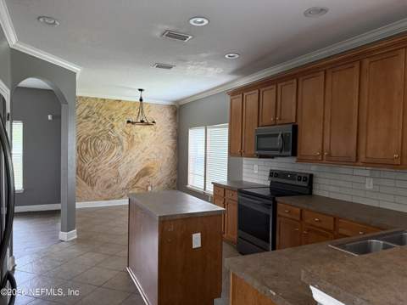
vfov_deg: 56.7
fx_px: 282
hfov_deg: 71.7
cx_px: 204
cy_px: 152
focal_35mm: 24
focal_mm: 6.76
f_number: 1.78
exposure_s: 1/60
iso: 640
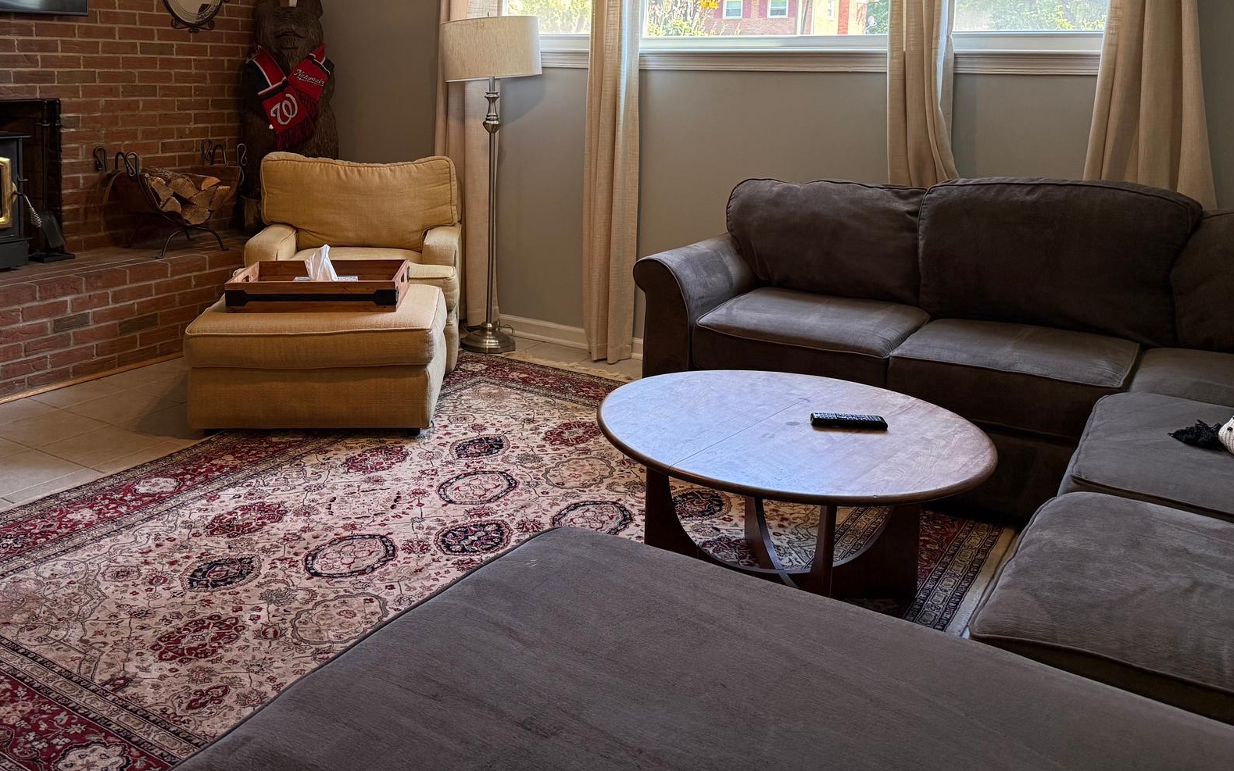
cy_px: 173
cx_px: 499
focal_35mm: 33
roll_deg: -1.3
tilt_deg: -5.6
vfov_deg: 37.2
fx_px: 1110
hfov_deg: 57.7
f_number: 1.78
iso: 250
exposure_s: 1/120
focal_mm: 6.76
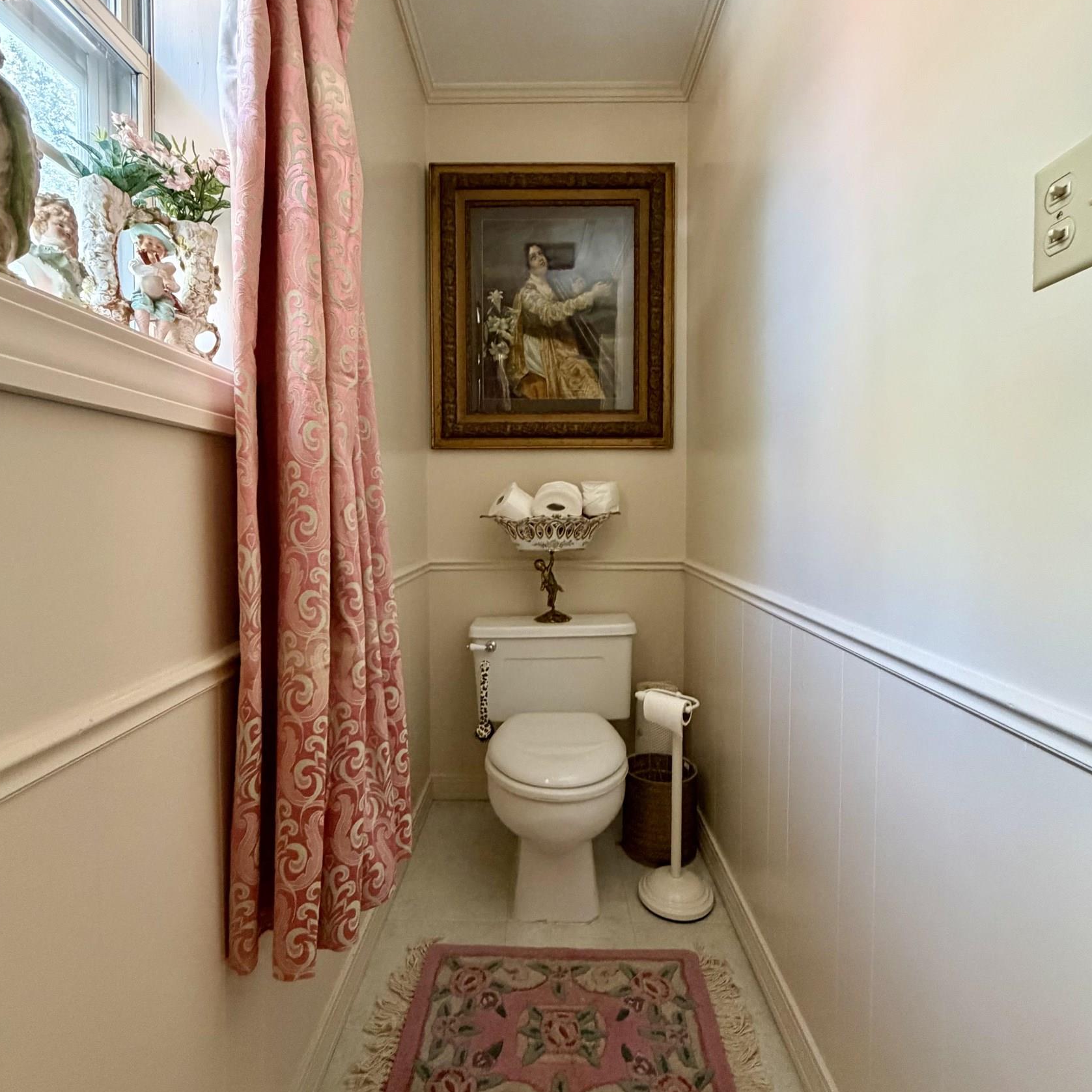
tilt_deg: -3.0
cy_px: 532
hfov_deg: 84.0
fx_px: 607
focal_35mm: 17
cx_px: 542
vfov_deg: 84.0
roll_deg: +0.1
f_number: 2.2
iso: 500
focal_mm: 2.22
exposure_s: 1/60
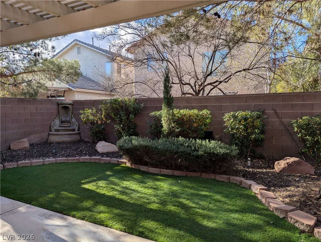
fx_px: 223
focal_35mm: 24
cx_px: 160
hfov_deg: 71.5
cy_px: 121
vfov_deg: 56.9
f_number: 1.85
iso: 42
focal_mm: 6.81
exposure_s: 1/943
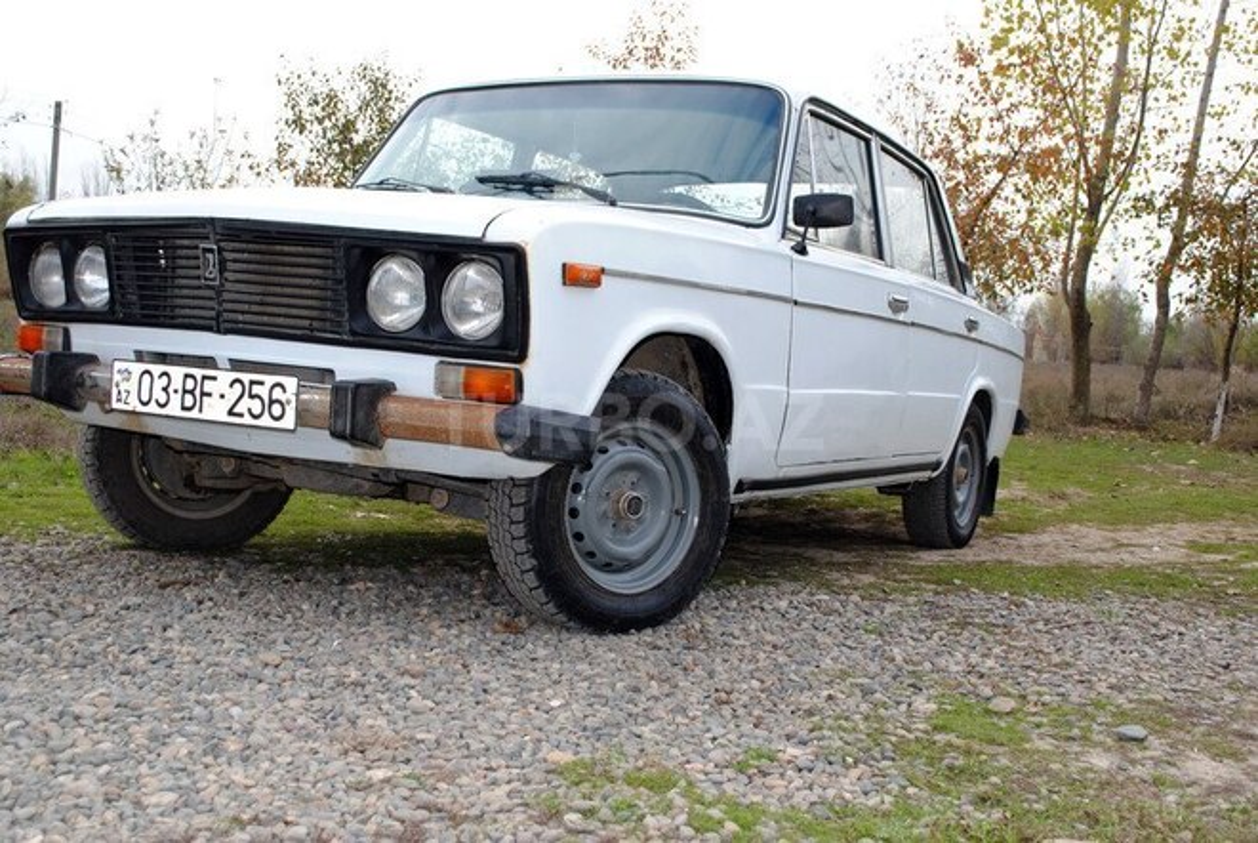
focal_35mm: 39
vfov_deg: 34.3
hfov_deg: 49.5
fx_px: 1365
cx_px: 629
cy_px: 422
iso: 200
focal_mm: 26
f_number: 9
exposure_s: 1/125
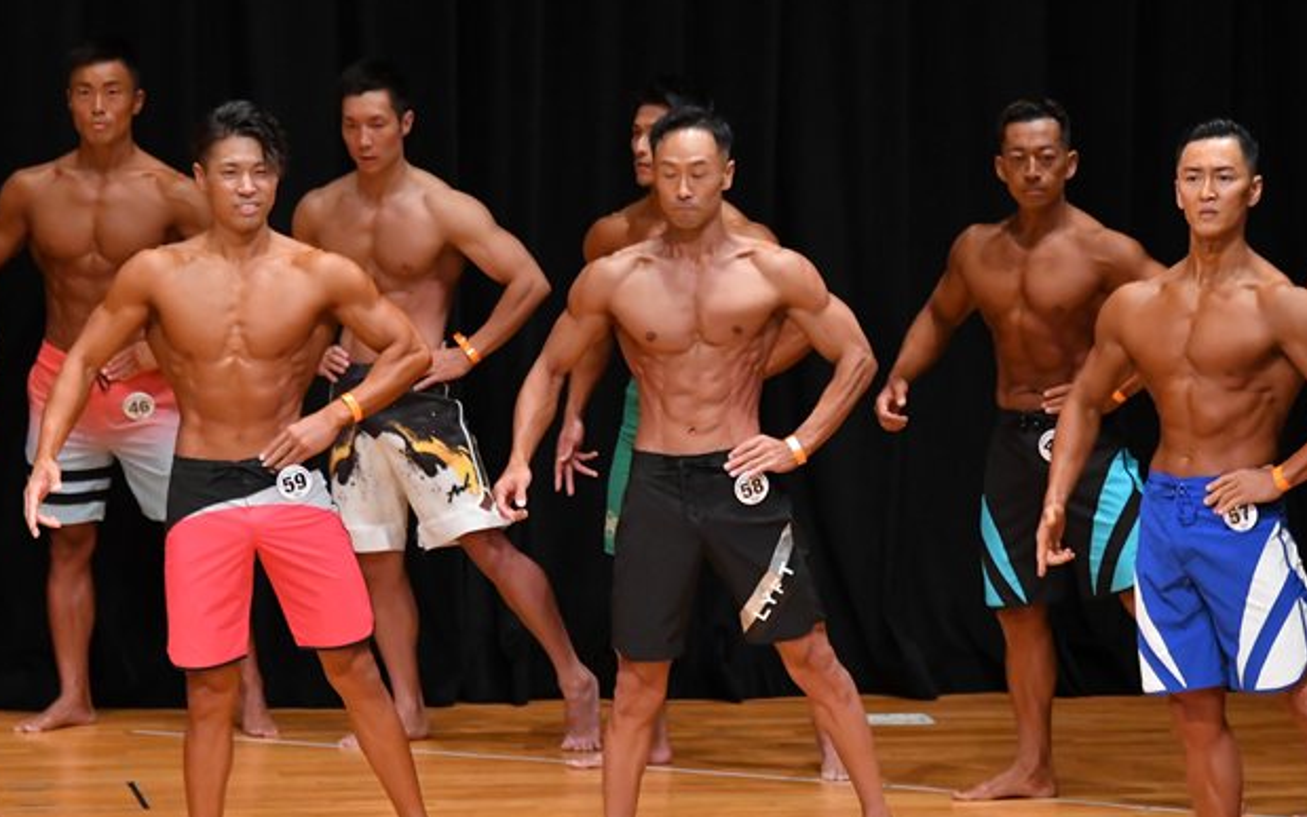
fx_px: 10224
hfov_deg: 7.3
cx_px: 755
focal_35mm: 287
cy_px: 498
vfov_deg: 4.6
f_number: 5.6
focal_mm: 150
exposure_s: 1/400
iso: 4000
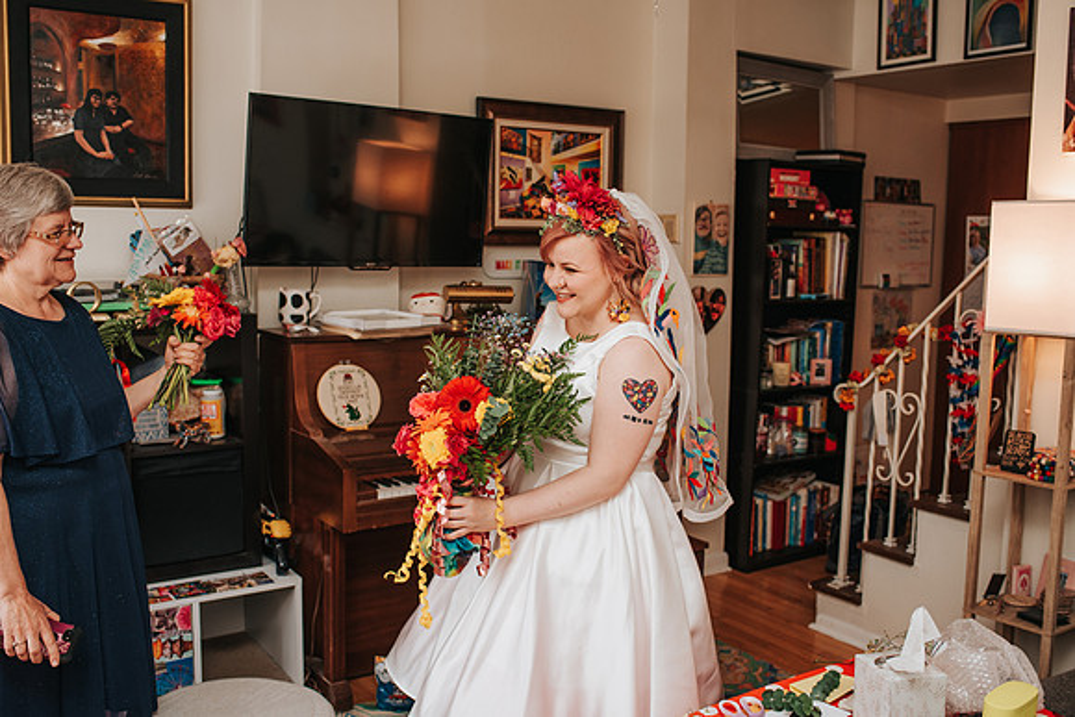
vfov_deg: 37.9
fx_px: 1045
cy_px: 358
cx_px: 538
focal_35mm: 35
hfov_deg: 54.4
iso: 800
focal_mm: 35
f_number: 4
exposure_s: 1/160
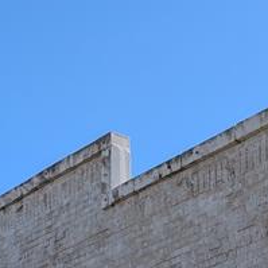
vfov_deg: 14.1
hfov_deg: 15.4
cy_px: 485
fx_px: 955
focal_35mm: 109
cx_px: -46
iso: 24
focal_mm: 6.9
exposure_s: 1/2146
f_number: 1.68
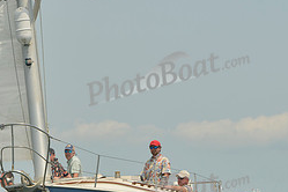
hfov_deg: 5.9
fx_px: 2800
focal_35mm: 350
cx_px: 28
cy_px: 152
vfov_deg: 3.9
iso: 400
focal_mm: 150
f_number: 8
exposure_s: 1/800
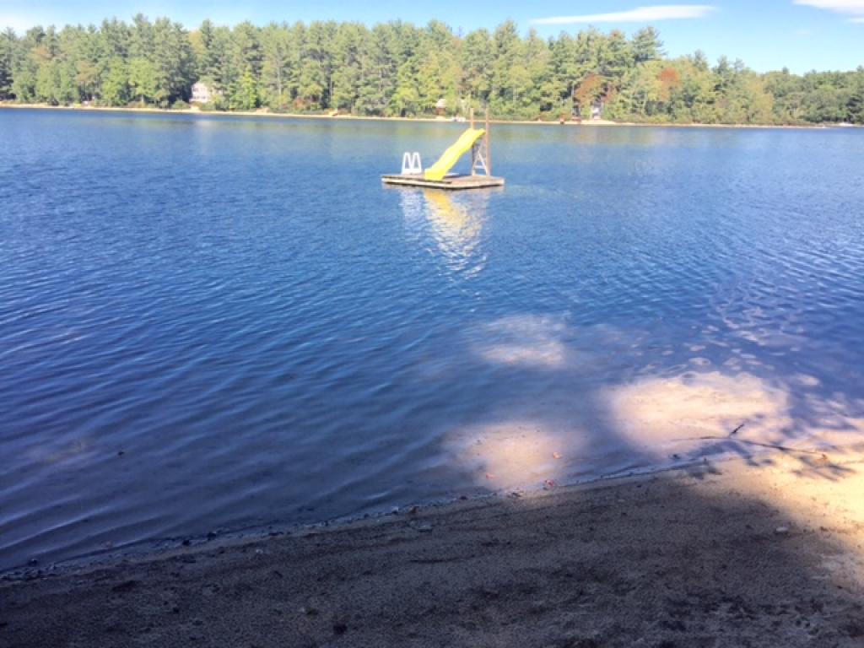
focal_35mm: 29
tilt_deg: -17.1
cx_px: 432
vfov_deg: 48.2
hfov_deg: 61.7
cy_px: 324
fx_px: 724
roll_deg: -2.6
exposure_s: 1/989
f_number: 2.2
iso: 32
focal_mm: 4.15
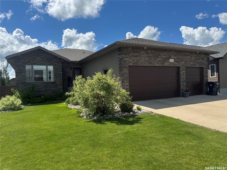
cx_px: 114
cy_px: 85
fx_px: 157
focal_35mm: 24
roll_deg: +2.6
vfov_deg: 56.8
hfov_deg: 71.6
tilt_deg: -0.4
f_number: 1.78
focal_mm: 6.76
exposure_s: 1/4608
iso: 80
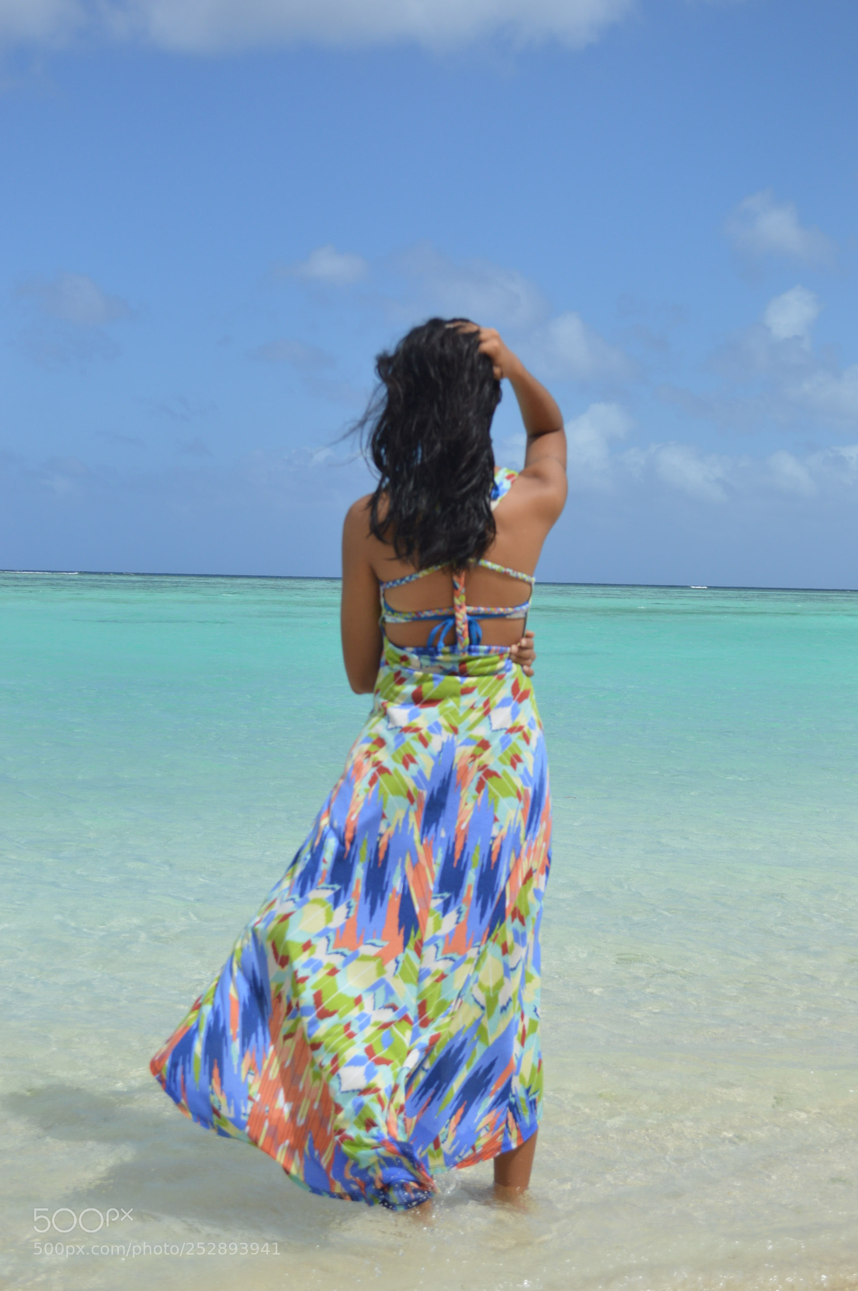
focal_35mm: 54
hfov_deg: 25.0
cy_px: 646
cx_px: 429
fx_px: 1934
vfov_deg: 36.9
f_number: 5.6
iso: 200
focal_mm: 36
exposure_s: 1/1250
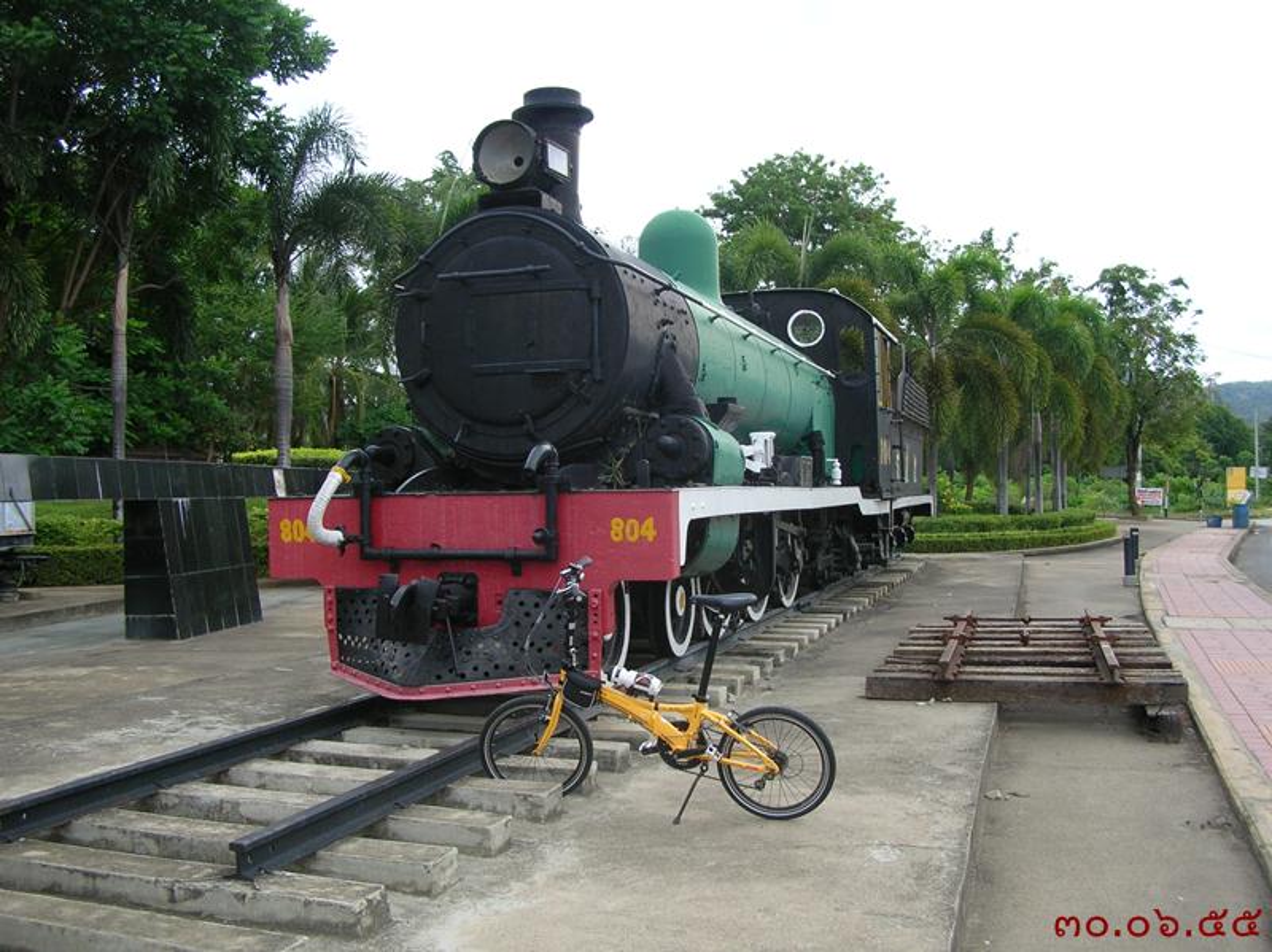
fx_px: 1285
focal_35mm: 35
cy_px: 476
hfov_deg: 52.7
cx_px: 636
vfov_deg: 40.7
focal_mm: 5.8
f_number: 2.8
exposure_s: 1/413
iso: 50
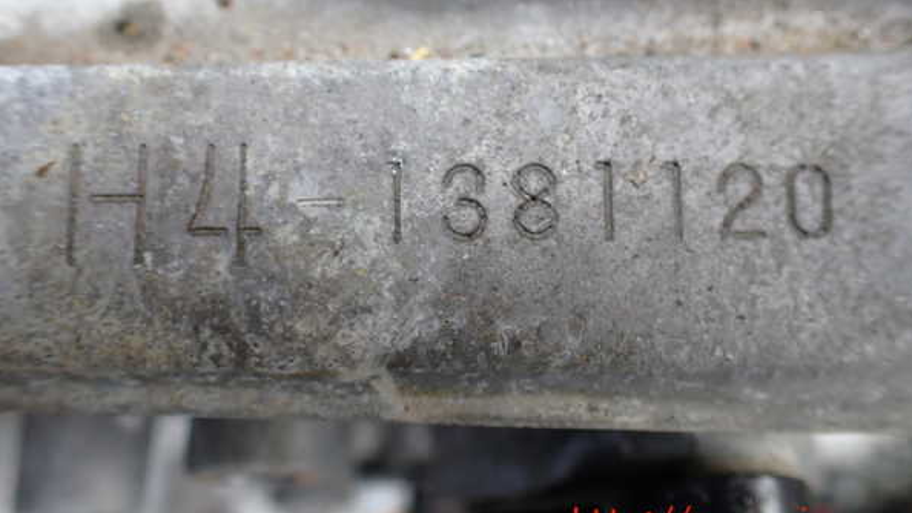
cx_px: 459
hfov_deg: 59.5
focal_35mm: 33
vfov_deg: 35.5
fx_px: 798
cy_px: 197
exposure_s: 1/125
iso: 100
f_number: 2.3
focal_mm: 5.4
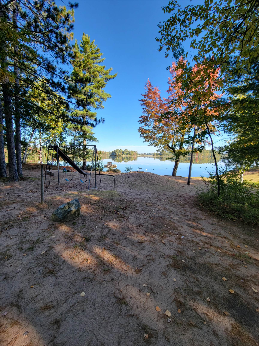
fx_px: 130
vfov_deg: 106.2
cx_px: 130
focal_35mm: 13
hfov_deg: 89.9
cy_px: 173
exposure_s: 1/340
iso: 50
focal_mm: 2.2
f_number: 2.2
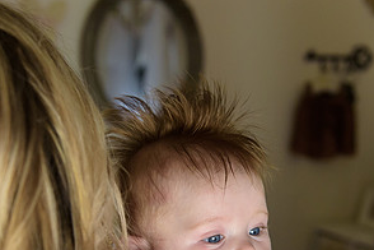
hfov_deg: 27.0
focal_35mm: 75
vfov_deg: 17.9
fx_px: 779
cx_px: 198
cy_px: 225
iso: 1600
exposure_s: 1/200
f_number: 3.2
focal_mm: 38
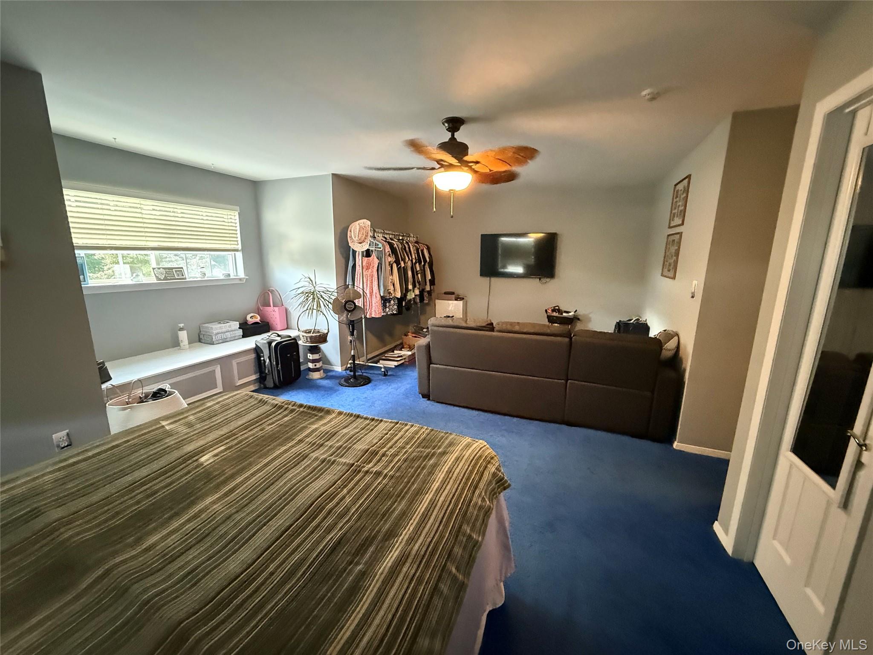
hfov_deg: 102.1
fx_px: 353
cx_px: 436
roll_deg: -0.7
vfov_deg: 85.7
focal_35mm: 14
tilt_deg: -11.2
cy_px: 328
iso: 1250
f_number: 2.2
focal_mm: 2.22
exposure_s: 1/40
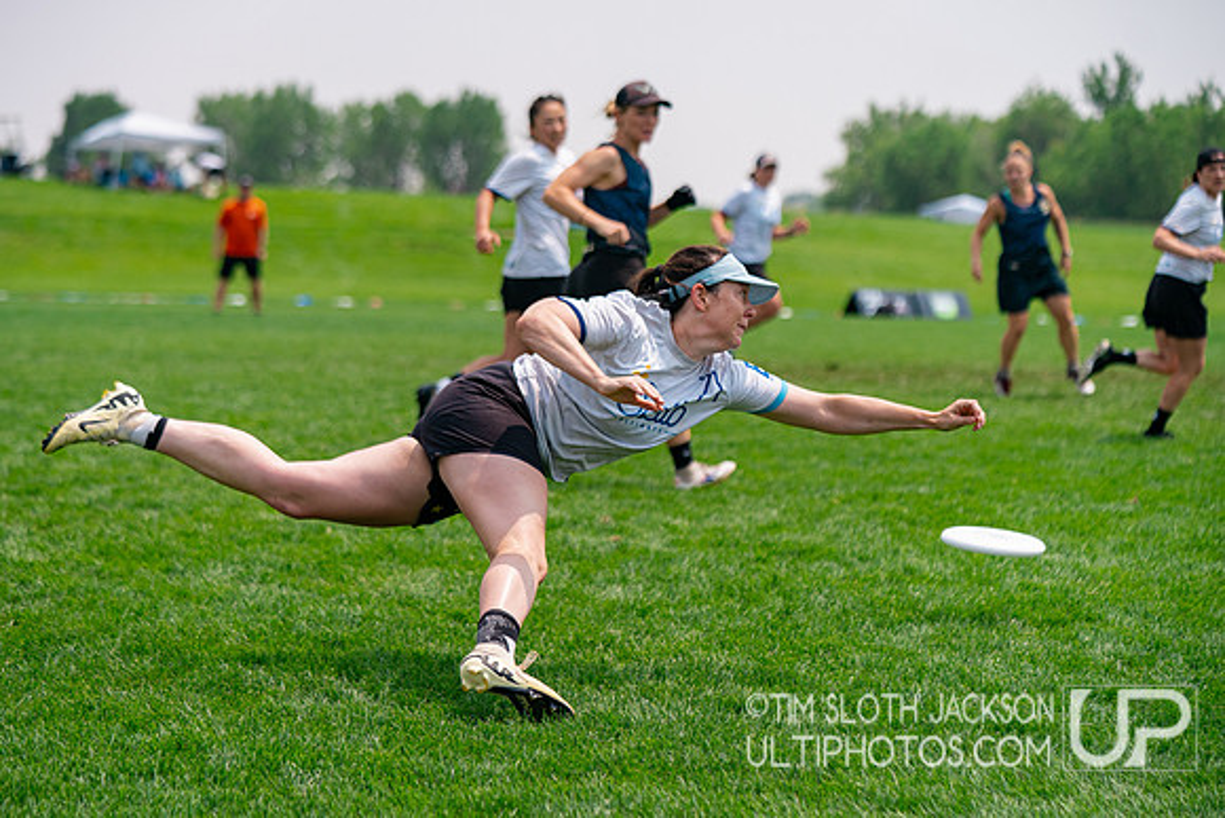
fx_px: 3479
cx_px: 597
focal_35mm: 102
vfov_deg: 13.4
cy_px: 418
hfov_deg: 20.0
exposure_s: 1/6400
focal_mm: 94
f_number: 3.2
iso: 400
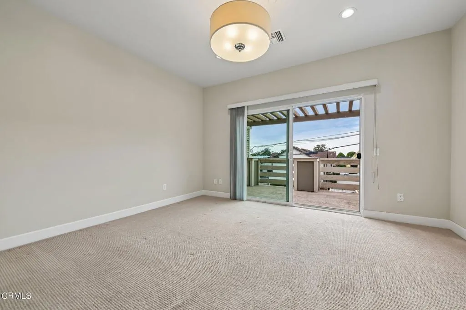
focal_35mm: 13
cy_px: 155
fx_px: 168
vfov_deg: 85.4
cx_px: 233
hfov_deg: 108.3
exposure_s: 1/20
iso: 250
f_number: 8
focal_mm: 13
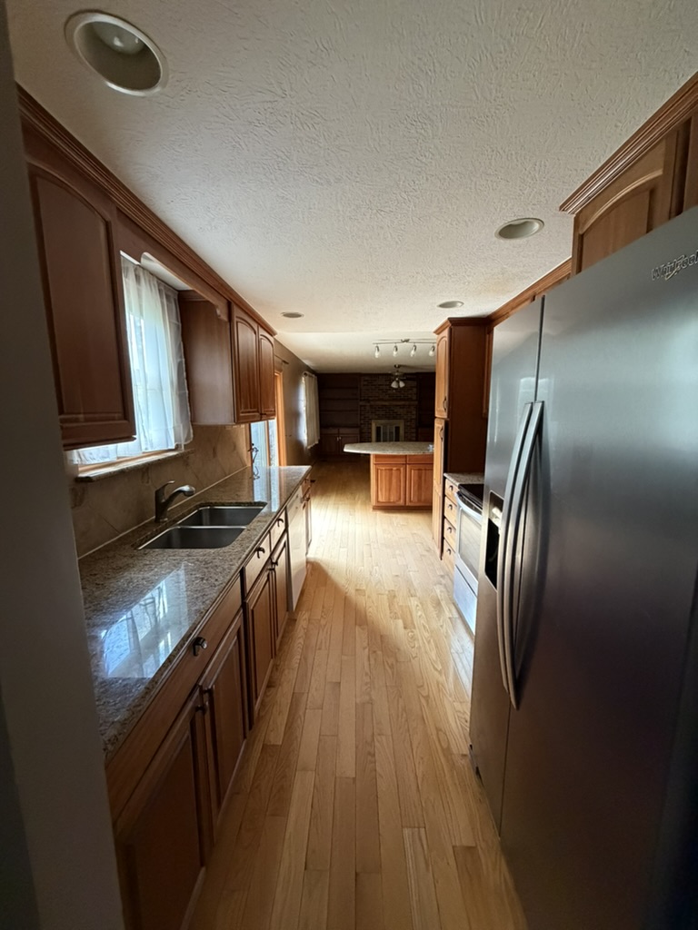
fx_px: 376
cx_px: 349
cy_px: 465
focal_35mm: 14
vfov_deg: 102.1
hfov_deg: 85.7
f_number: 2.2
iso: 640
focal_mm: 2.22
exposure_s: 1/60
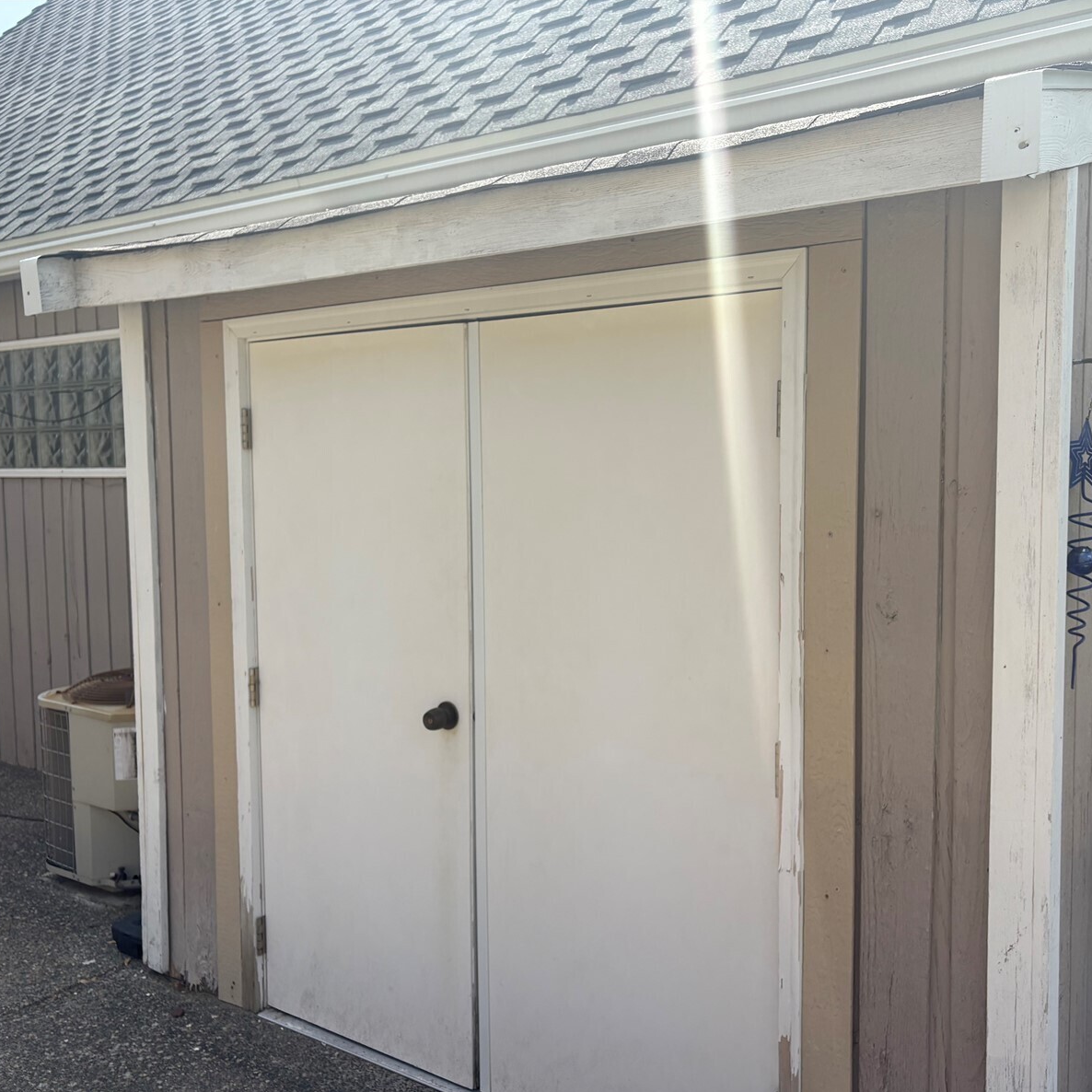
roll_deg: +1.0
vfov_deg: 52.5
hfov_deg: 52.4
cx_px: 609
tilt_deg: -3.9
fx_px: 1106
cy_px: 551
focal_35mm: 31
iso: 50
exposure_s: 1/2639
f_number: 1.6
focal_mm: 5.96
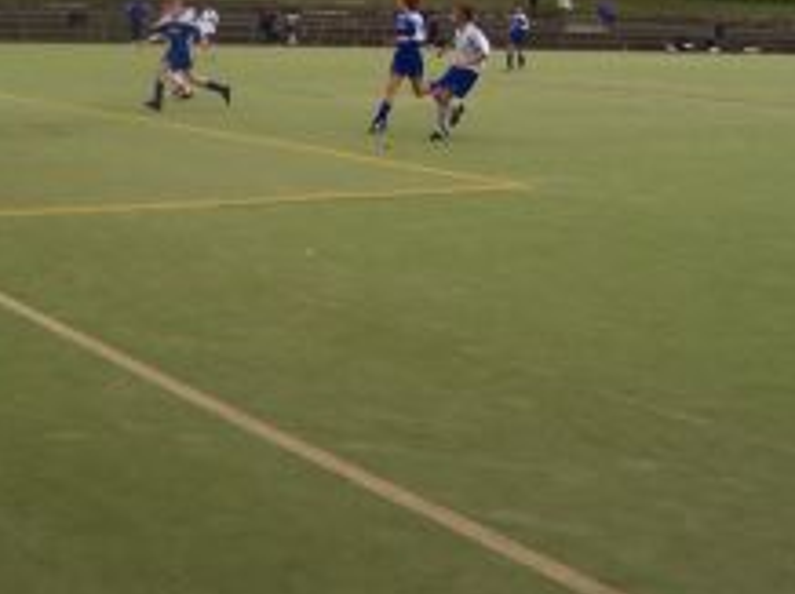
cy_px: 120
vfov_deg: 21.3
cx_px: 248
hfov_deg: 28.4
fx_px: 1560
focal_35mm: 68
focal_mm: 5.6
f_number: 5.6
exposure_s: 1/350
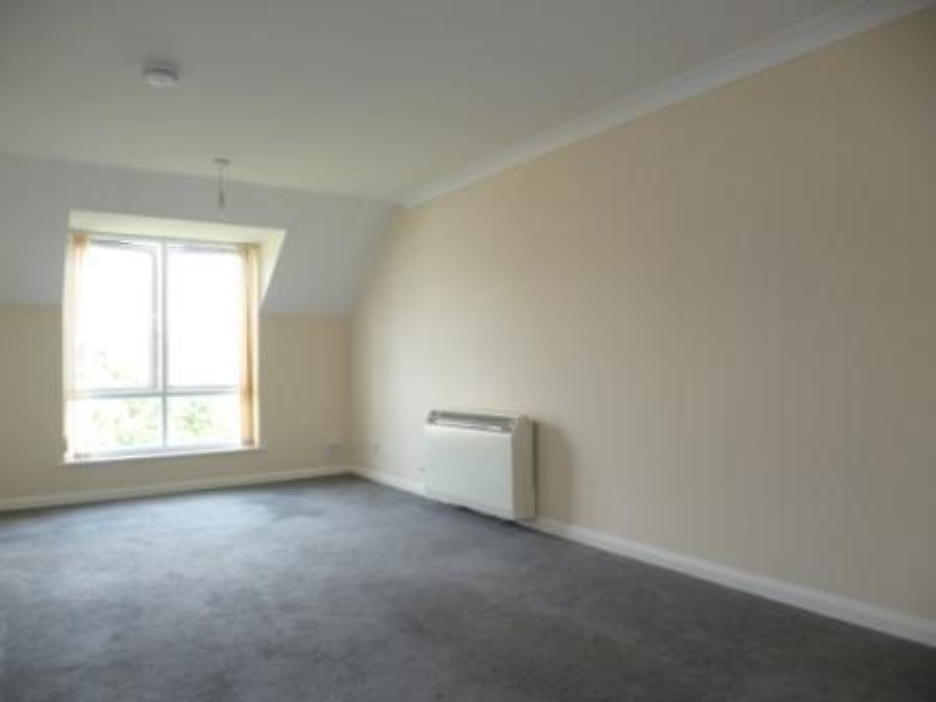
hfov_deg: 71.6
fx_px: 649
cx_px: 468
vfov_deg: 56.8
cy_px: 351
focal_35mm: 24
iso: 100
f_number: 2.5
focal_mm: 4.3
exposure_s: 1/60
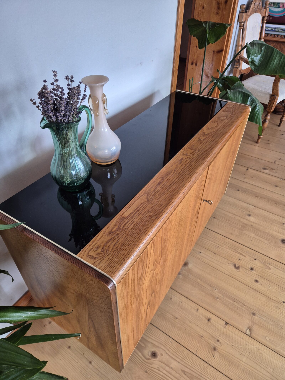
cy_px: 190
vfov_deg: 73.9
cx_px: 142
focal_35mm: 23
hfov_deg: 58.9
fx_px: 252
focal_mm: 5.4
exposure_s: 1/100
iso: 320
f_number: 1.8
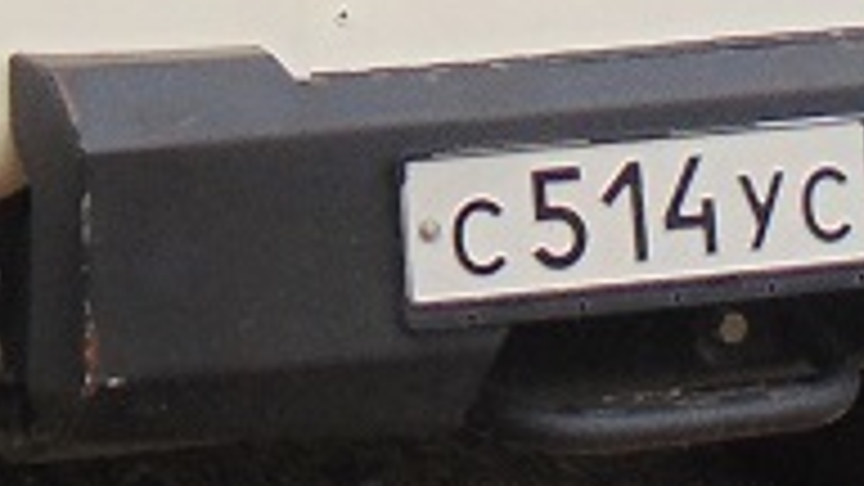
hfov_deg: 9.1
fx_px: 5407
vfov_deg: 4.9
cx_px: 20
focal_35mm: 236
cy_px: -958
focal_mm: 6.9
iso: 80
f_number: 3.3
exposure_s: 1/500
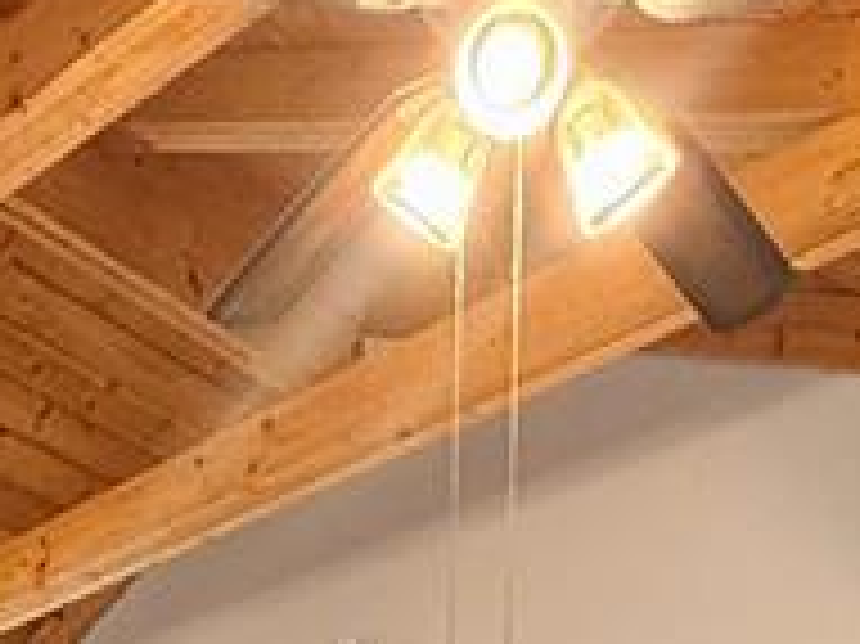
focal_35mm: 75
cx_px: 243
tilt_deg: -1.2
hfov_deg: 25.8
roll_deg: -1.0
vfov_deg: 14.4
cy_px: 1468
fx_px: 1862
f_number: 2.2
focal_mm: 2.22
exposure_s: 1/60
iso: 320
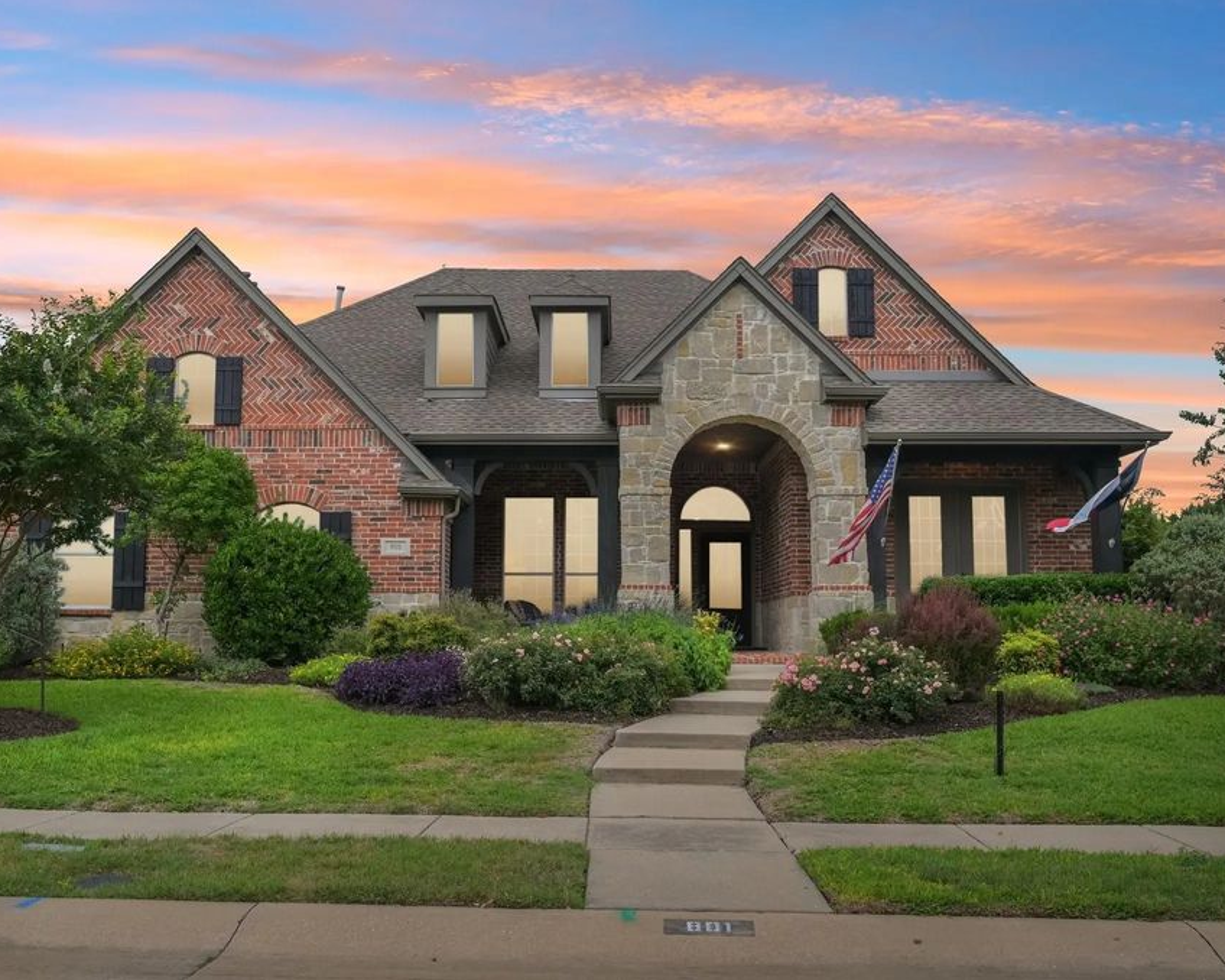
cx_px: 571
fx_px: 1232
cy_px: 488
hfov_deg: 52.8
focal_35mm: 34
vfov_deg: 43.3
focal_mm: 30
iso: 400
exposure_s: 1/200
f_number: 8
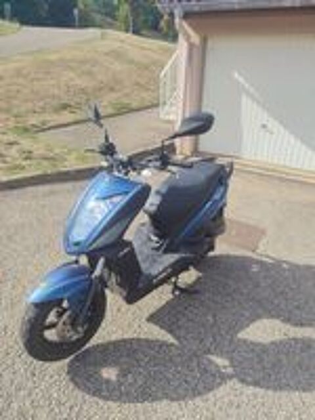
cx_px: 158
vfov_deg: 71.6
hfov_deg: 56.8
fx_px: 291
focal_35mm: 24
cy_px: 210
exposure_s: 1/847
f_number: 1.7
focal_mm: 5.24
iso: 52
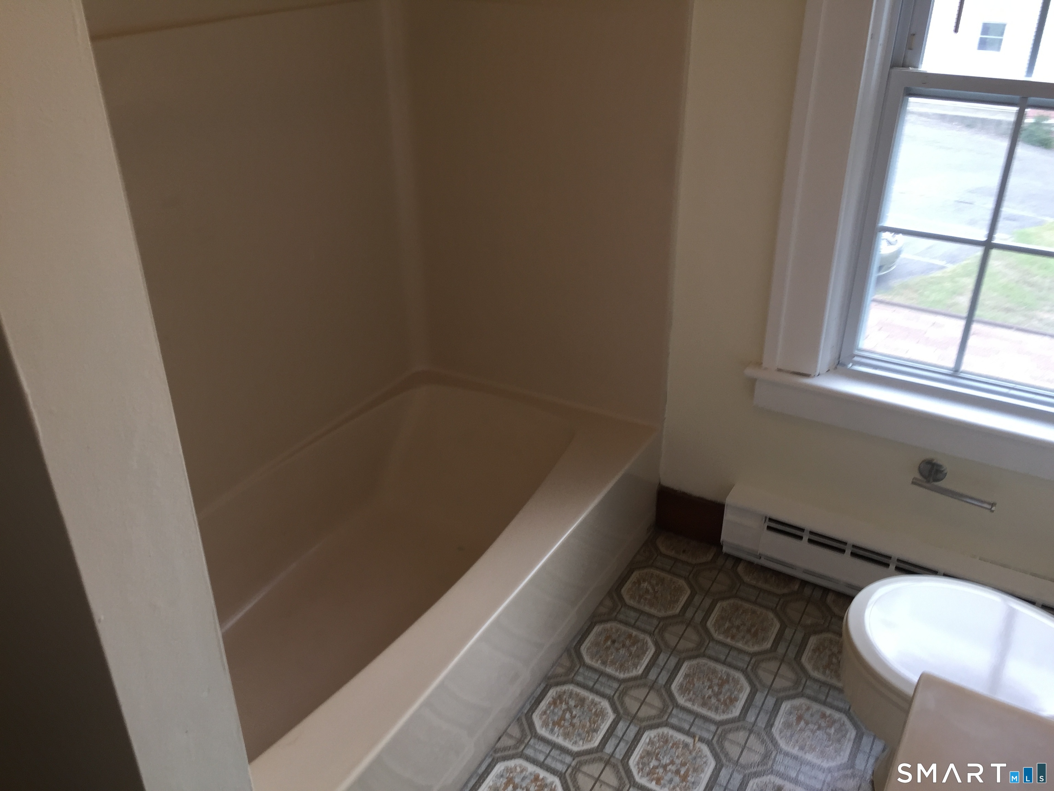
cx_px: 527
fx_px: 883
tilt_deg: -29.1
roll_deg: -1.4
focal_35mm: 29
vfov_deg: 48.2
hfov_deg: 61.7
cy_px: 396
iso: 40
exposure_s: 1/60
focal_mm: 4.15
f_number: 2.2
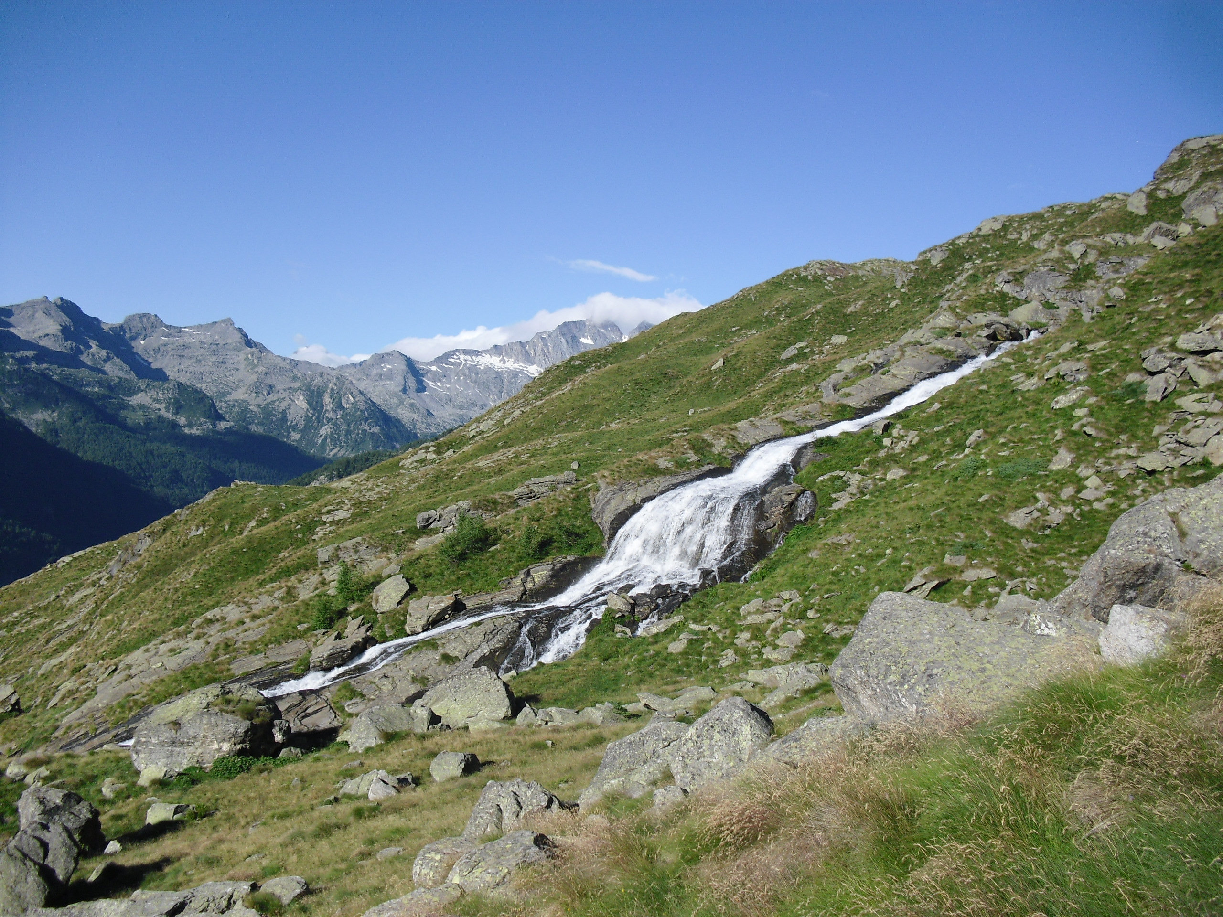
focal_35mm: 36
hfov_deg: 51.4
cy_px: 458
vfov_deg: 39.7
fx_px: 1272
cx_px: 612
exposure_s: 1/160
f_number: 7.8
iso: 80
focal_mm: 6.3
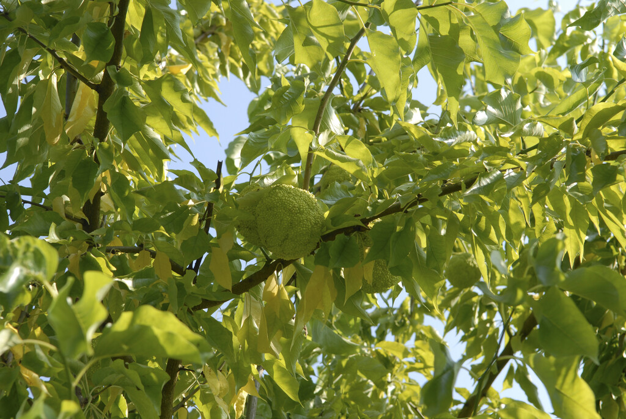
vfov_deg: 16.6
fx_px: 1436
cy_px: 210
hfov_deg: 24.6
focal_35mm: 82
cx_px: 313
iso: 100
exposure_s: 1/125
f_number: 7.1
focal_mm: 55
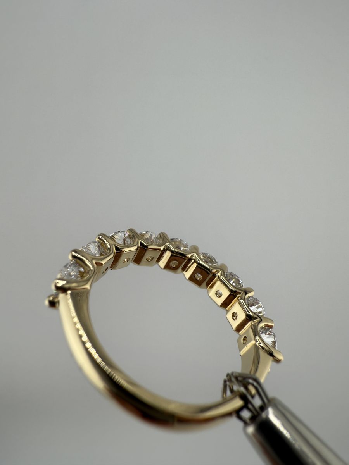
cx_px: 174
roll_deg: -0.7
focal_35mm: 24
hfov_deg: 56.8
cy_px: 232
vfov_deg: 71.6
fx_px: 323
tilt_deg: -19.9
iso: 20
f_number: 2.2
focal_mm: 2.22
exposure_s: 1/894
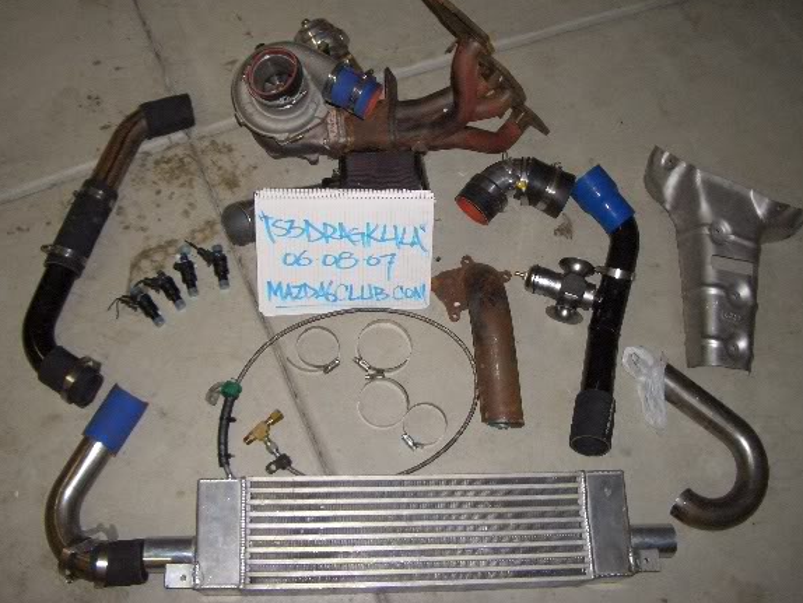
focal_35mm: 39
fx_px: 905
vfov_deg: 36.8
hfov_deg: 47.8
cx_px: 399
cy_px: 278
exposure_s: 1/60
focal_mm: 5.8
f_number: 2.6
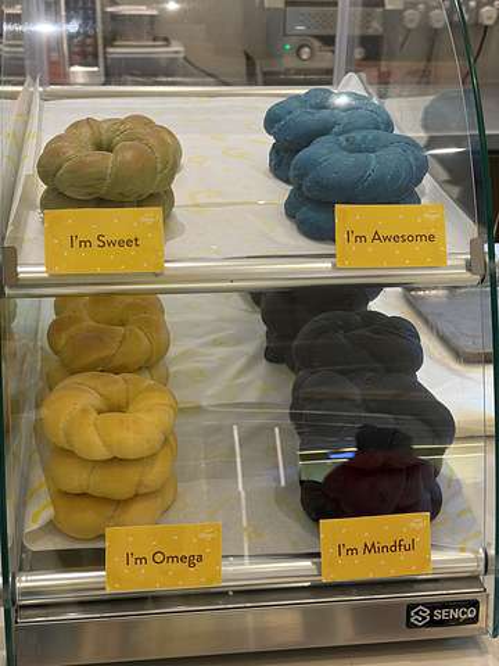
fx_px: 999
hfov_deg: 28.0
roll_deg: -0.3
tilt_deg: -23.3
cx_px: 250
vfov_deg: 36.8
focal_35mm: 52
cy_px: 333
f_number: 1.6
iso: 40
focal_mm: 5.96
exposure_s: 1/50
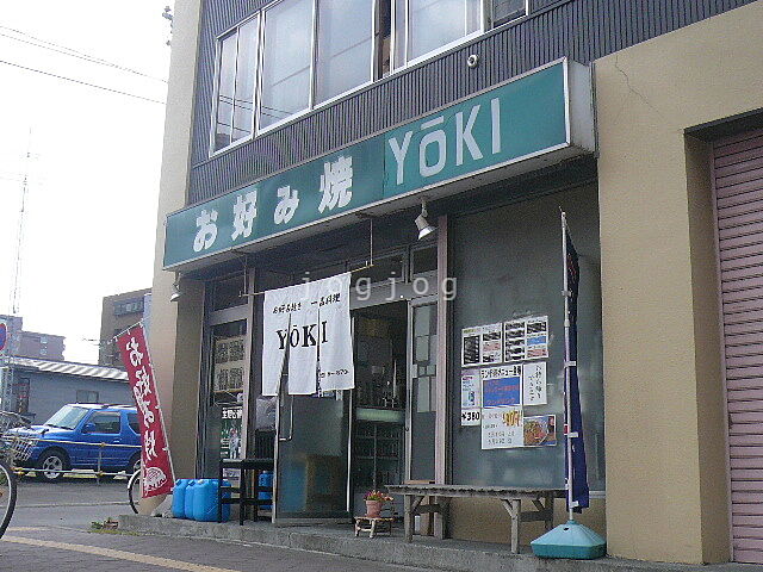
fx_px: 970
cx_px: 382
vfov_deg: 32.9
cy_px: 286
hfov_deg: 42.9
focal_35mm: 44
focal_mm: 4.7
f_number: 2.8
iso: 100
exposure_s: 1/800
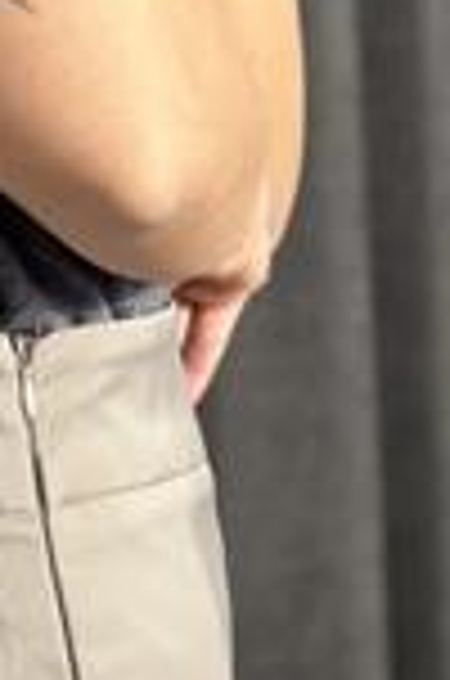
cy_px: 799
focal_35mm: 137
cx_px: 76
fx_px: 2580
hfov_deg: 9.9
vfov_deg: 14.6
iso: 160
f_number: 1.78
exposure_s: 1/100
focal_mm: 6.86
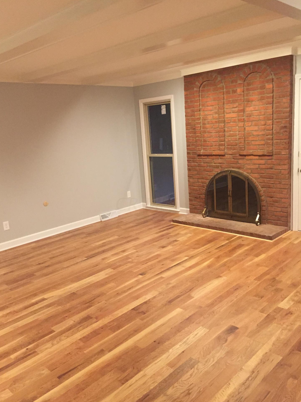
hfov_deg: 46.8
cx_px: 146
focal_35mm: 30
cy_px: 204
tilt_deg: -11.9
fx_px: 348
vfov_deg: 60.0
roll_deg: +4.2
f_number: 2.2
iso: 320
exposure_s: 1/30
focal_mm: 4.15
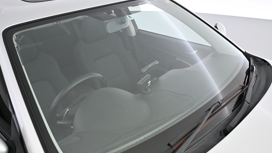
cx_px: 136
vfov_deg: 34.4
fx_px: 247
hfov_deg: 57.7
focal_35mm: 34
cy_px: 77
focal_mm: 21.5
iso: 2800
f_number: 4
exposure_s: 1/125
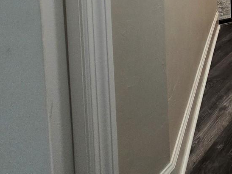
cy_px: -77
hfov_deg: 31.1
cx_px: 332
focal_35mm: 38
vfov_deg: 27.7
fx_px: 255
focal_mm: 2.2
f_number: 2.2
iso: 250
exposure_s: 1/60
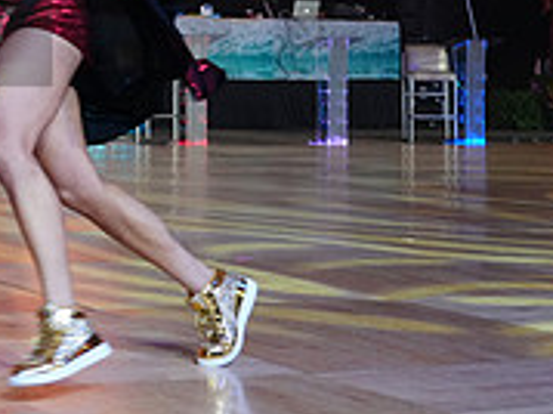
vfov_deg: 14.1
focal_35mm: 103
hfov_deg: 17.2
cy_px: 5
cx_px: -284
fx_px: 1644
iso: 2000
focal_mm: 33
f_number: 4
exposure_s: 1/320
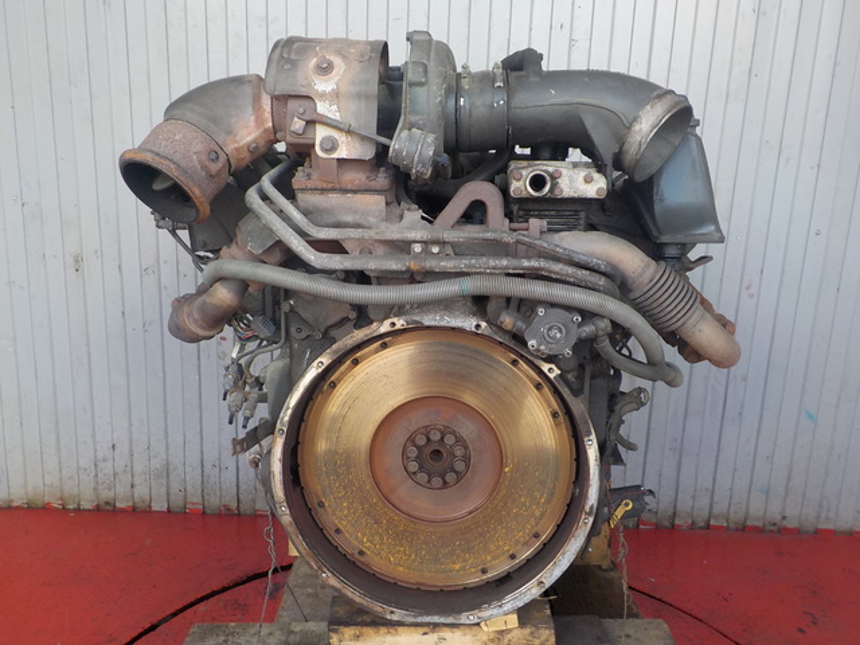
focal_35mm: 30
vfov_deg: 46.8
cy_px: 322
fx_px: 745
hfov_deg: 60.0
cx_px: 430
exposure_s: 1/60
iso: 125
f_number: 3.3
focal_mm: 4.1
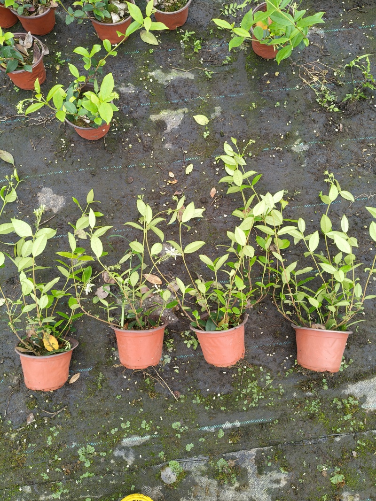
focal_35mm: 26
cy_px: 250
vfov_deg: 67.3
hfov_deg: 53.1
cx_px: 188
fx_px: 377
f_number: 1.8
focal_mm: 4.84
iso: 80
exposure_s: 1/120
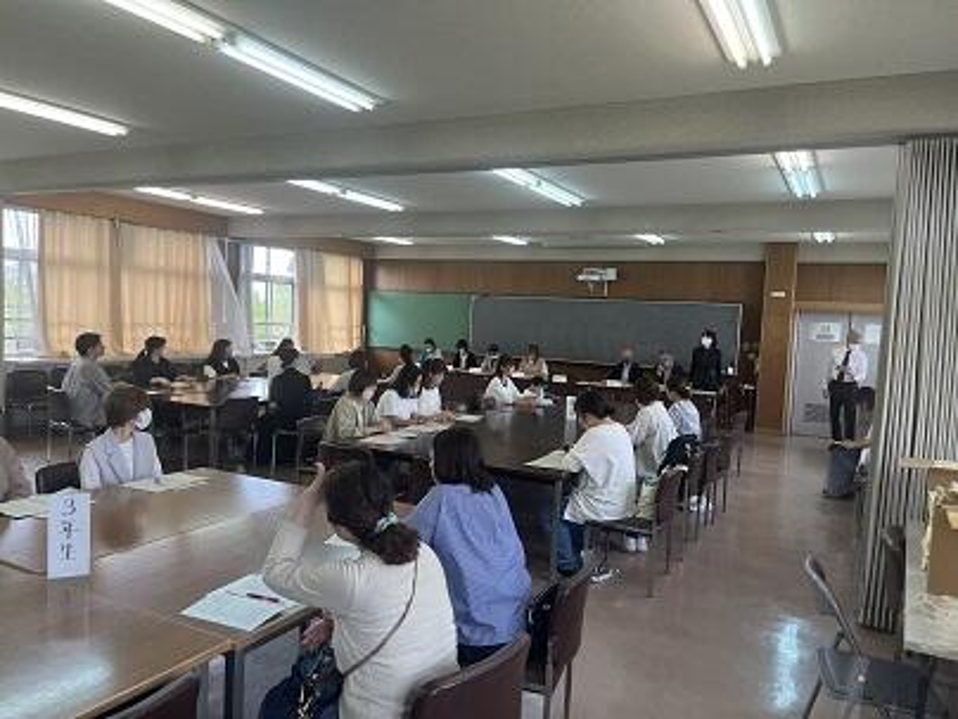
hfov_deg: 67.3
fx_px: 720
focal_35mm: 26
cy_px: 360
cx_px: 479
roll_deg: -2.1
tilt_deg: -3.7
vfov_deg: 53.1
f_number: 1.6
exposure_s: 1/165
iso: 64
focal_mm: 5.1
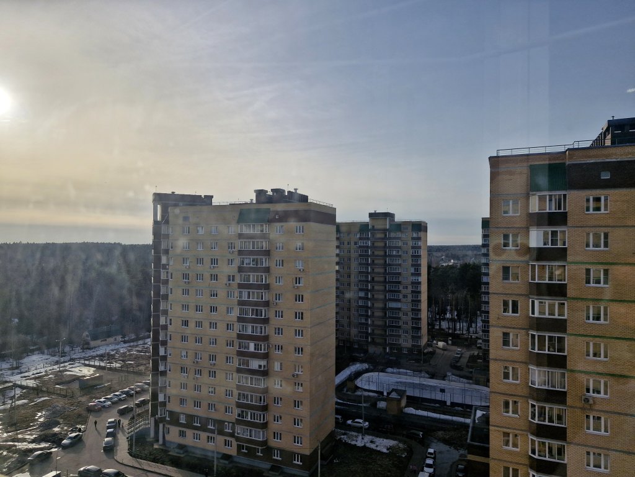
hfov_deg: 73.9
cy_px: 238
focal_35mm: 23
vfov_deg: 58.9
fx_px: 422
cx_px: 318
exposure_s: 1/5000
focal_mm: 5.54
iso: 50
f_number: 1.8
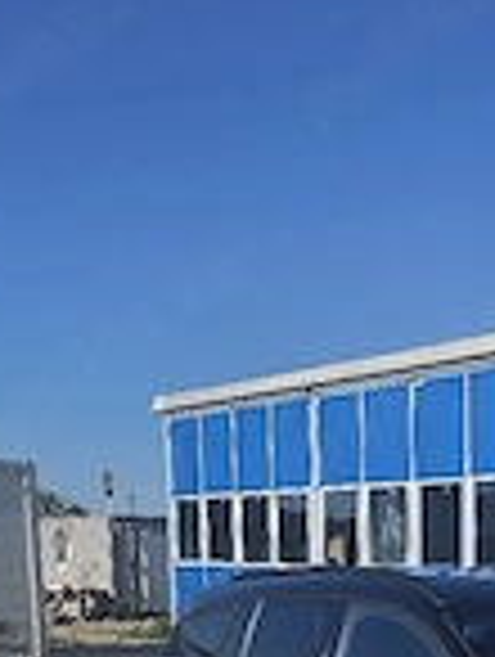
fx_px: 1198
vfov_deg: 27.4
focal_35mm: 63
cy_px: 770
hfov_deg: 22.2
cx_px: 536
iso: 10
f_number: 1.7
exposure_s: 1/1250
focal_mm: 6.3
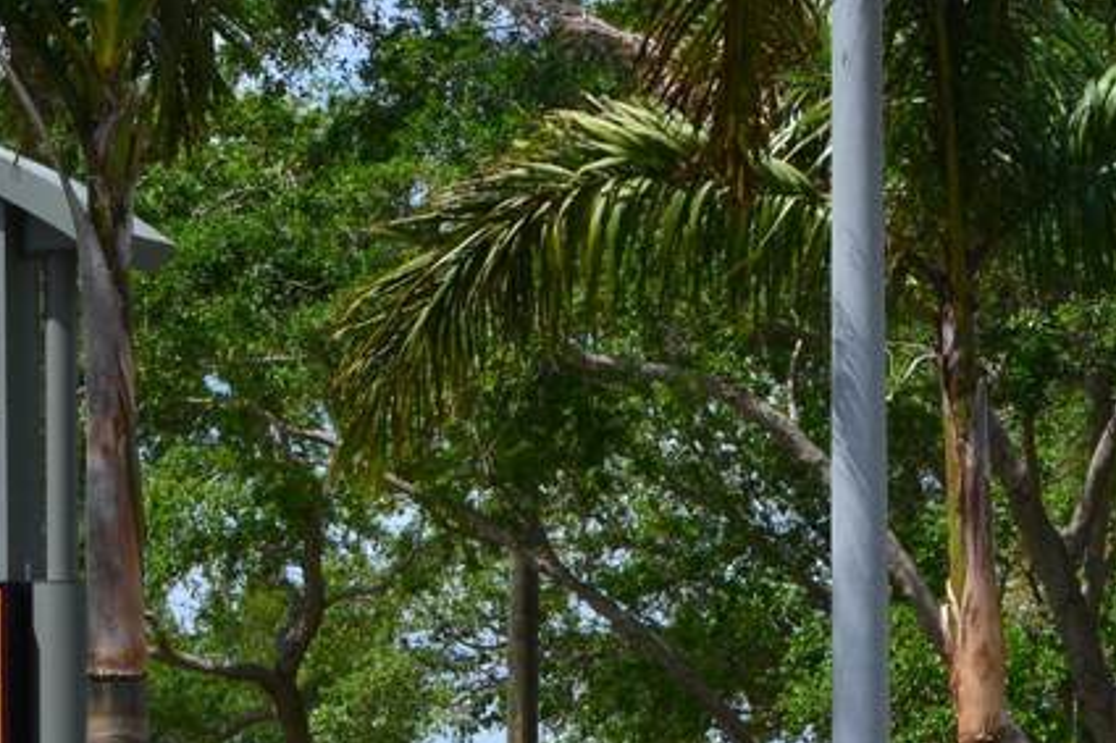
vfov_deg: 5.5
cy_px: 655
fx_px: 7700
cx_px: -428
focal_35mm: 249
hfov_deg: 8.2
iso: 400
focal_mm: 55
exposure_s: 1/500
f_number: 11
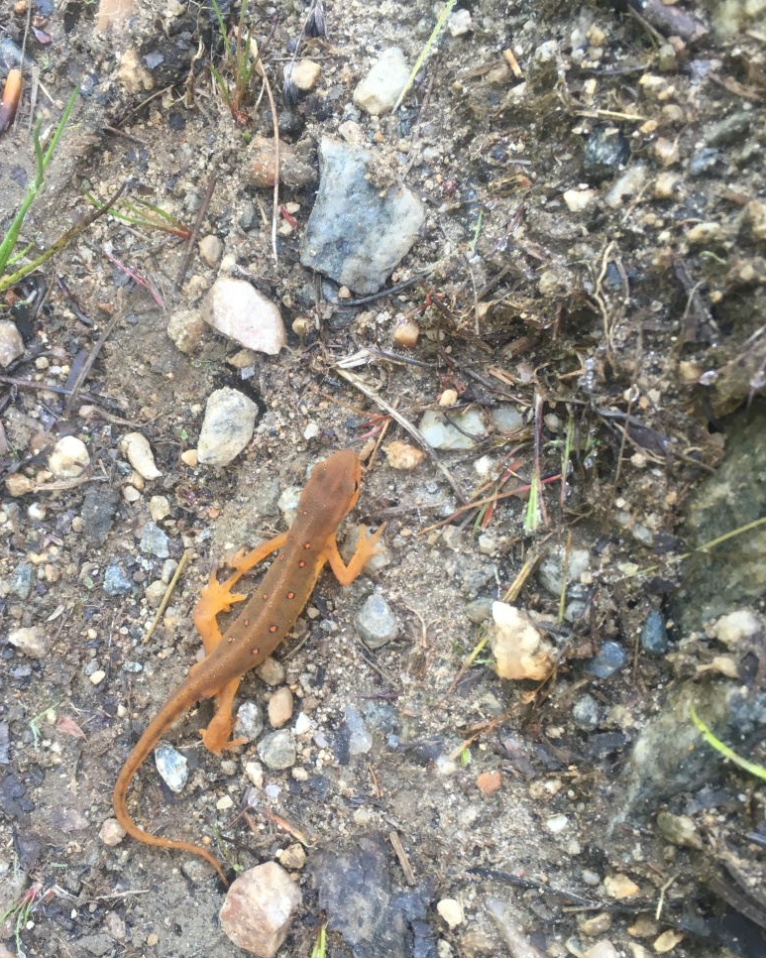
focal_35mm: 40
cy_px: 544
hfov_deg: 37.2
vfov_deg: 45.7
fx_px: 1133
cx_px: 298
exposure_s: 1/40
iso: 25
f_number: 2.2
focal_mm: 4.15
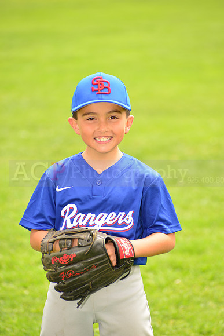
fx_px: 1726
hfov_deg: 7.4
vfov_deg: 11.1
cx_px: 112
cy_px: 168
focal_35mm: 185
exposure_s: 1/250
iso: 100
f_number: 5
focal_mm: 185
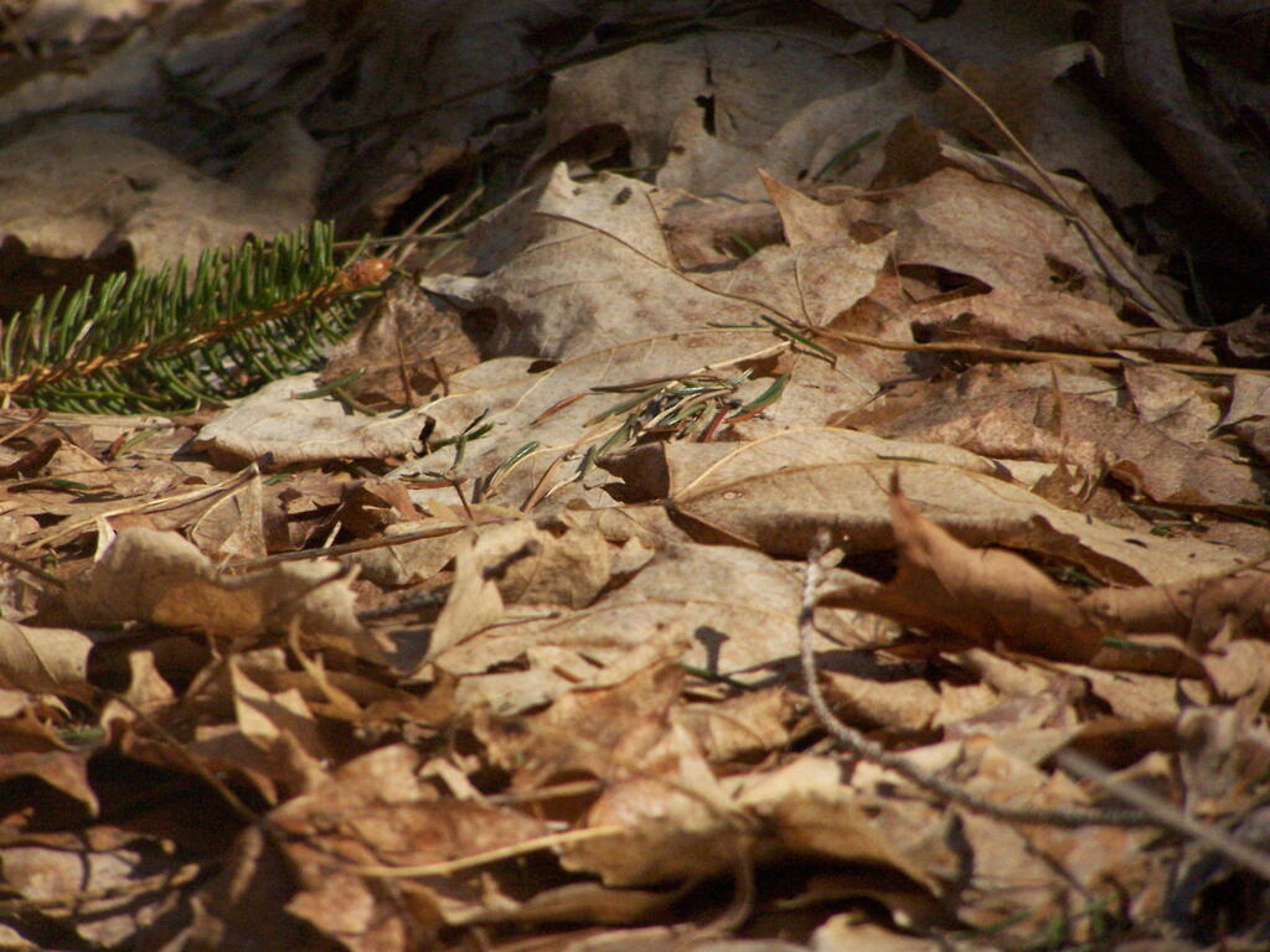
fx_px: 13942
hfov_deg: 5.2
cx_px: 635
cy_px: 476
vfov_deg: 3.9
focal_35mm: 380
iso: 400
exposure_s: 1/800
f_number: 3.7
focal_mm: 63
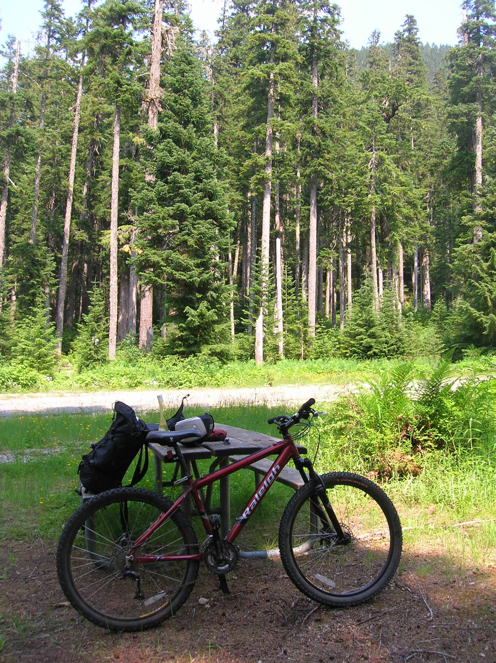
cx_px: 248
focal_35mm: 34
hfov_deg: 41.7
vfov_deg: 54.0
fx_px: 651
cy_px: 332
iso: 50
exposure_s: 1/81.4
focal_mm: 5.7
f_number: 4.9
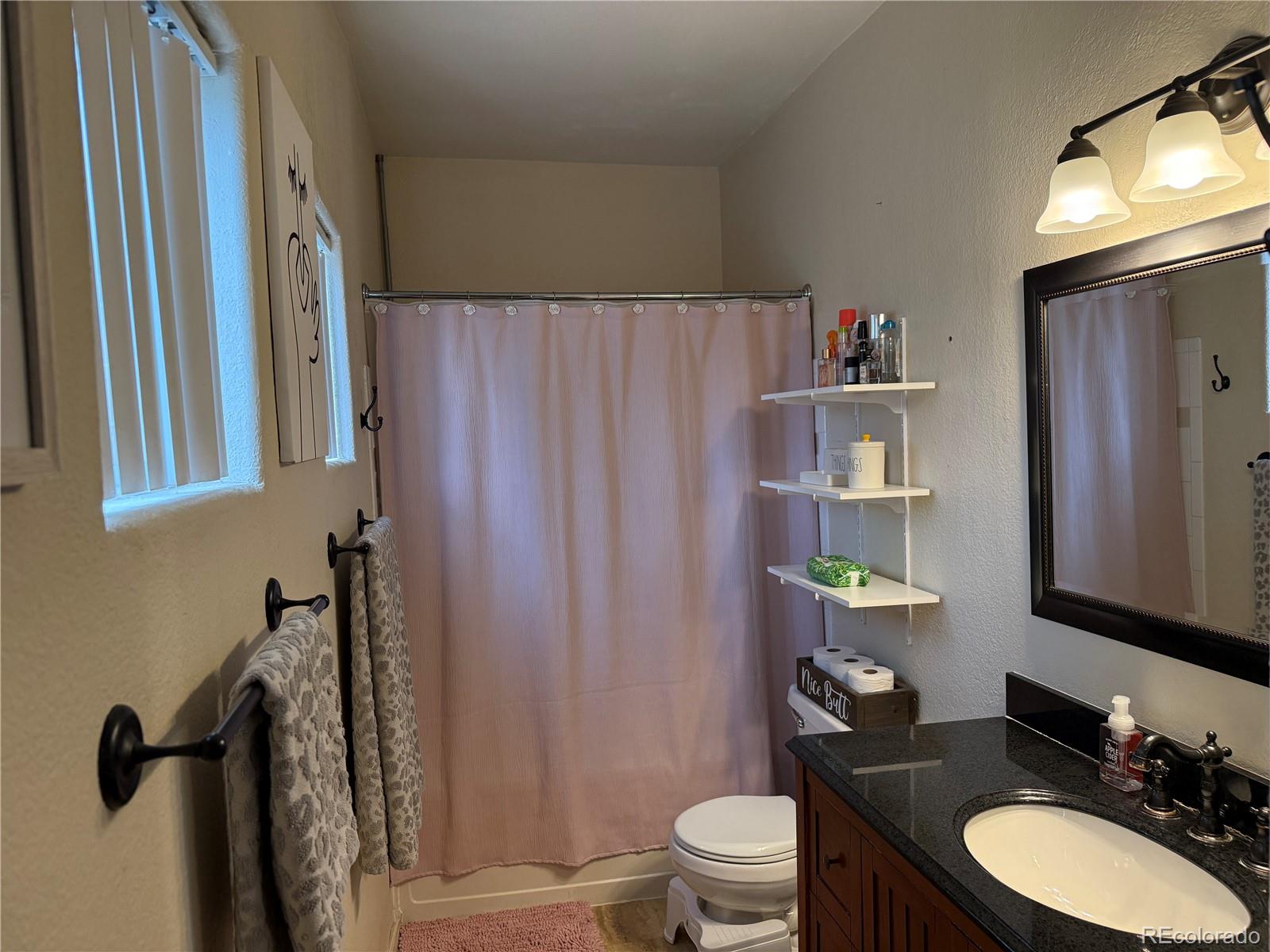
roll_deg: +2.0
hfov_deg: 71.6
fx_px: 881
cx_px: 635
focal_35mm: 24
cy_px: 476
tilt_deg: -1.9
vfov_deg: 56.8
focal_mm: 6.76
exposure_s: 1/120
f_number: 1.78
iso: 250
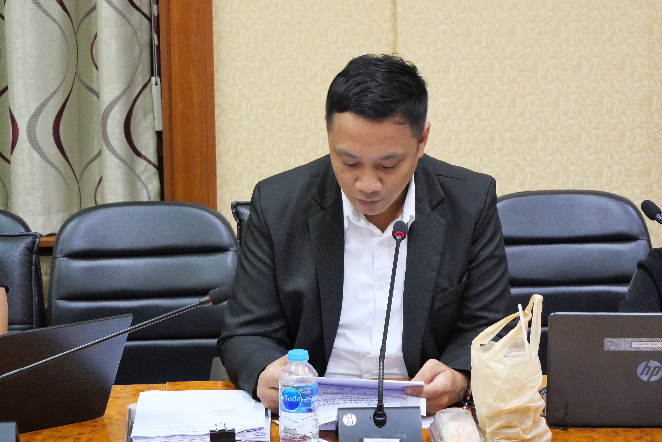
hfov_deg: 20.2
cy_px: 221
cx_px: 331
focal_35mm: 101
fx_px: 1858
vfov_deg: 13.6
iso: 3200
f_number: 5.6
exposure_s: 1/20
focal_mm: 49
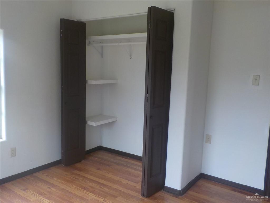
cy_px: 102
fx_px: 234
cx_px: 135
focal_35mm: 30
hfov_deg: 60.0
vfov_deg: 46.8
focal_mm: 4.1
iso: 125
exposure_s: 1/80
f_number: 3.3
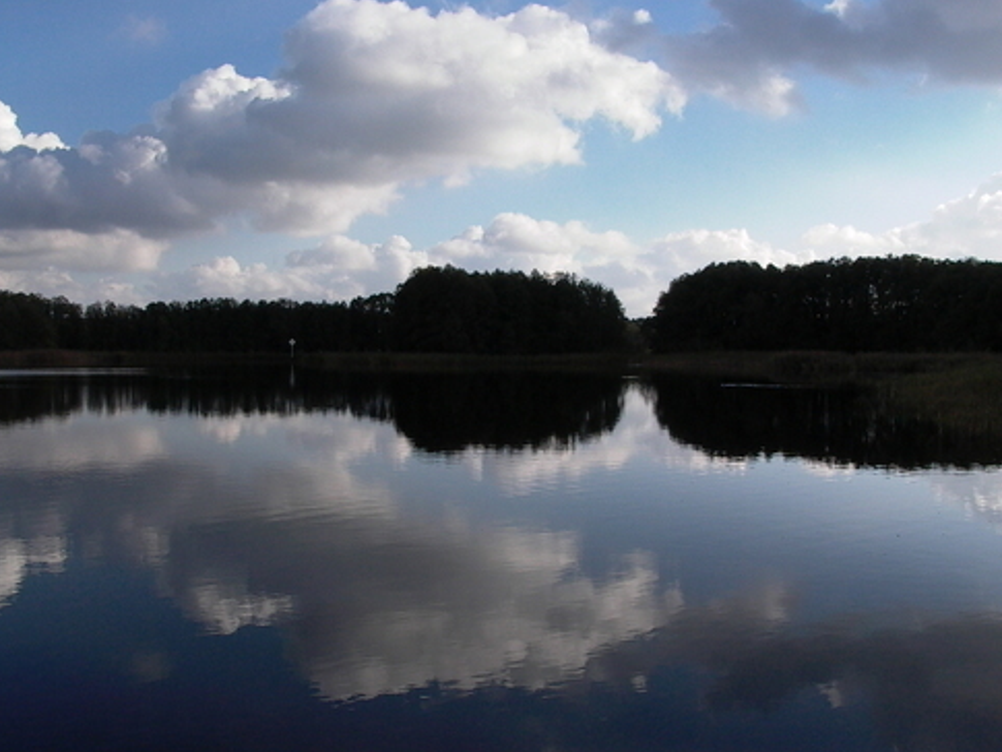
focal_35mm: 34
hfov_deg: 53.9
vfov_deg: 41.8
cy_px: 367
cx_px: 494
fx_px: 984
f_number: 6.45
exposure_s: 1/559
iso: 100
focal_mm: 7.13
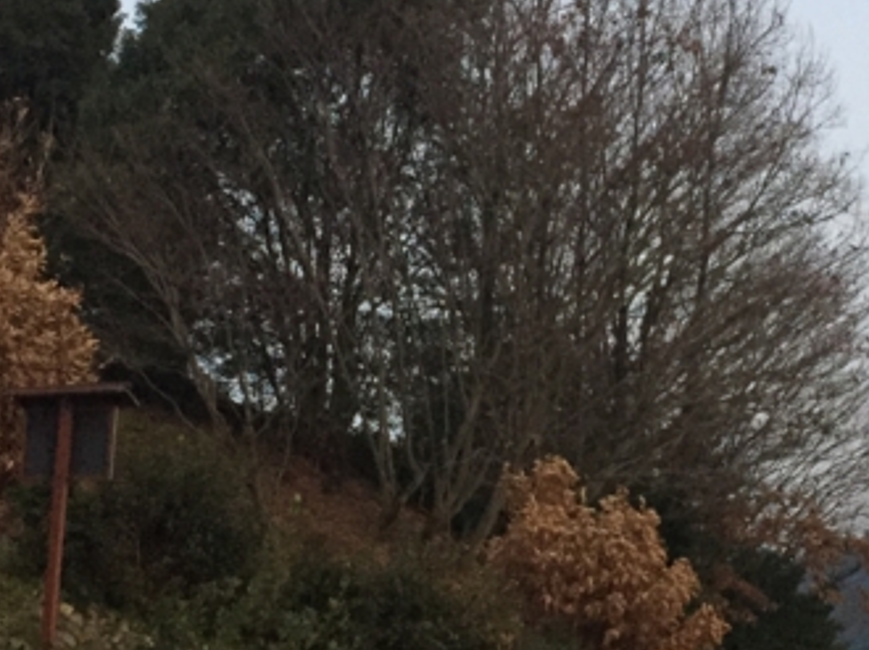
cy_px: 382
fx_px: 2258
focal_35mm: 90
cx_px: 666
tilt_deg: +11.5
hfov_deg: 21.6
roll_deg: +0.5
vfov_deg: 16.4
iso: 250
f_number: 2.2
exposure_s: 1/17
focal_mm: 4.15
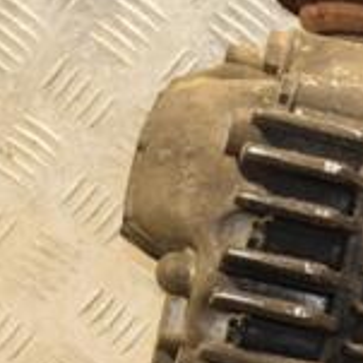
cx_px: 469
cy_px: 320
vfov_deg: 7.7
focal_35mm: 228
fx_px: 2701
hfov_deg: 7.6
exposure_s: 1/100
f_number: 4.8
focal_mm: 45
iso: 800
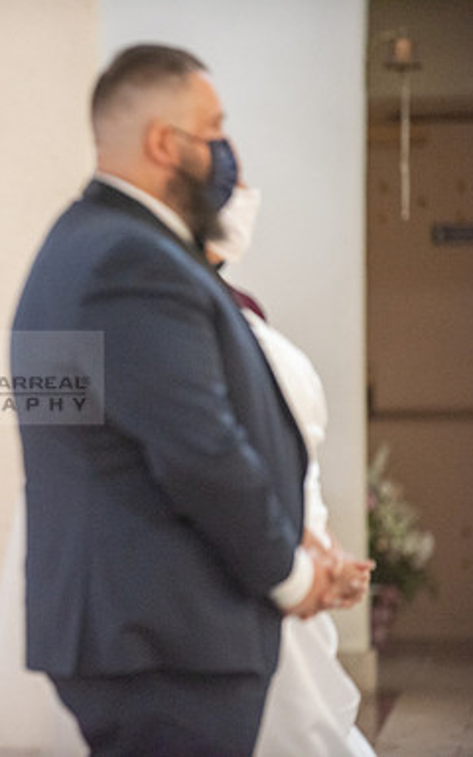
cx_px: -63
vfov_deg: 6.8
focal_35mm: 308
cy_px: 378
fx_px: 6353
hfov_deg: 4.3
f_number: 2.8
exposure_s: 1/160
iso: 2000
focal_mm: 200
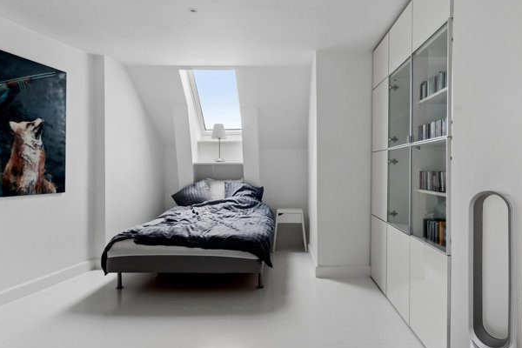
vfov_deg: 53.1
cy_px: 167
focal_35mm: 24
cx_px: 281
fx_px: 348
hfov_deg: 73.6
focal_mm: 12
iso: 200
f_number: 10
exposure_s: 1/6
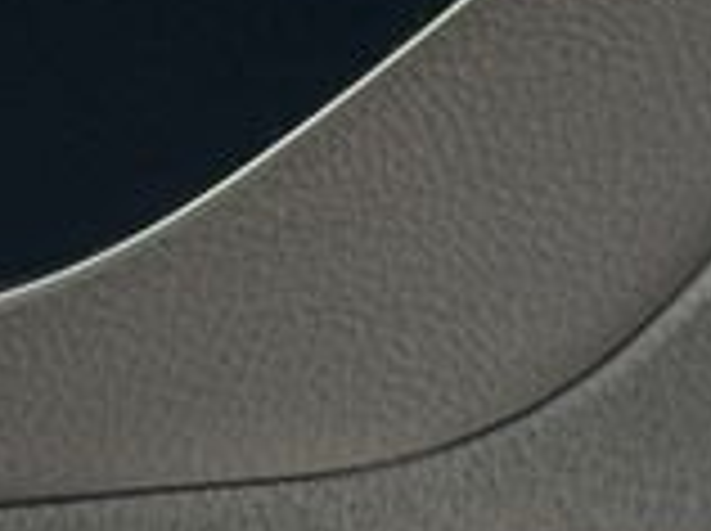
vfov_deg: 4.7
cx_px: -945
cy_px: 436
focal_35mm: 312
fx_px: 6399
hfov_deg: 6.1
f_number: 1.78
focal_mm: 6.76
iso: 100
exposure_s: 1/116
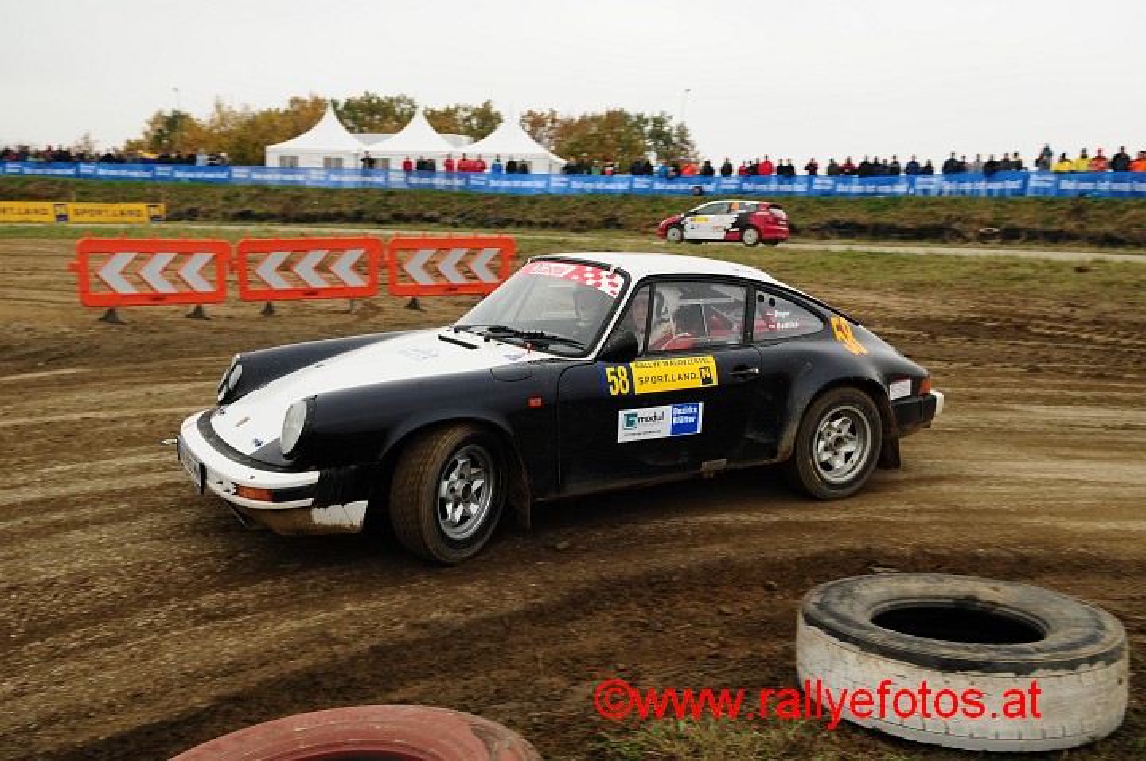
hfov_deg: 57.3
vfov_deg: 39.9
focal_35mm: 33
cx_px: 573
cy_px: 380
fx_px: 1049
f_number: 6.3
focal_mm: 22
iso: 320
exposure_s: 1/250
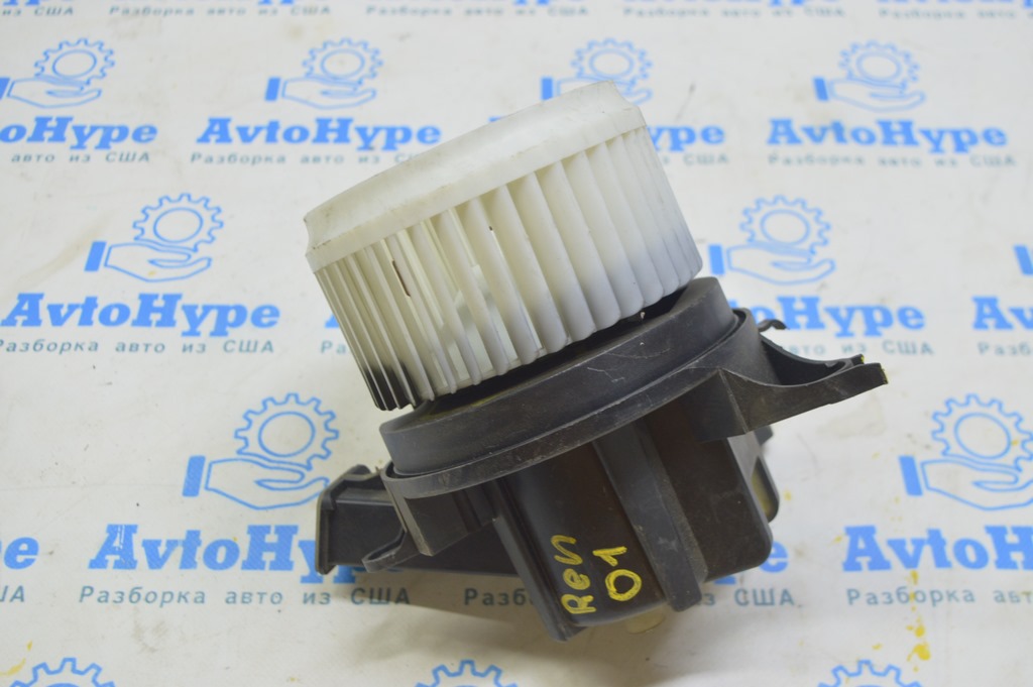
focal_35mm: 44
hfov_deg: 45.0
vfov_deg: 30.8
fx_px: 1247
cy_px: 344
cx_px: 516
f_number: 5.6
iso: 400
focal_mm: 29
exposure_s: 1/20
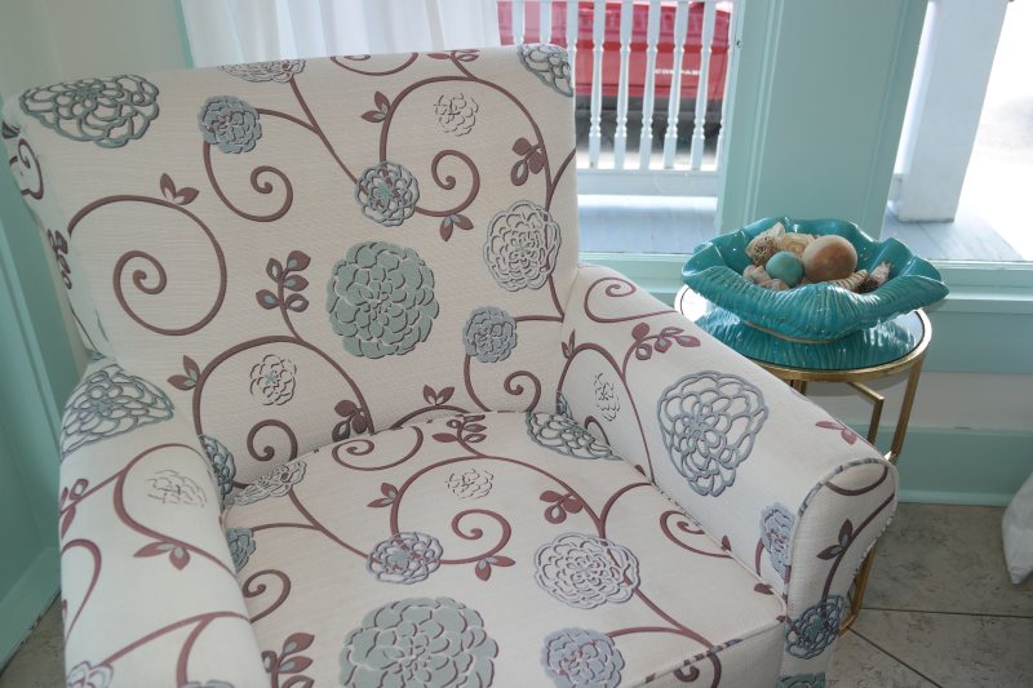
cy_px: 344
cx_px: 516
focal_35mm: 30
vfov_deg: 43.6
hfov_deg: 61.9
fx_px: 861
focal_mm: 20
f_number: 3.5
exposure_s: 1/80
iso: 200
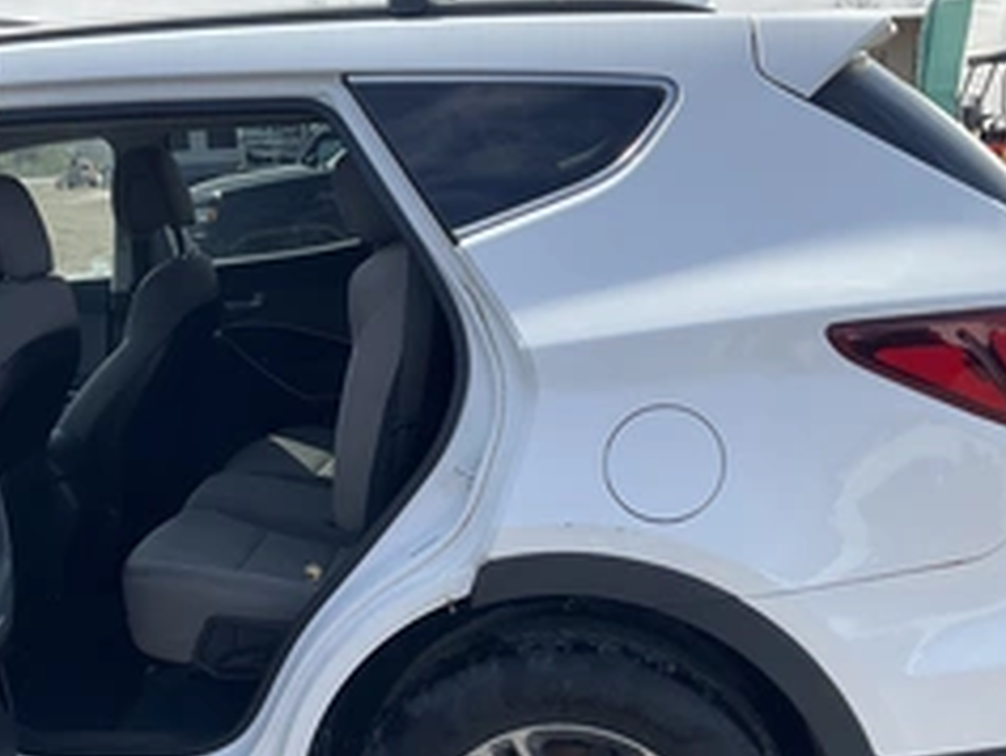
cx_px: 318
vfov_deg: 29.3
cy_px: 552
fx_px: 1425
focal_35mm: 49
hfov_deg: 38.4
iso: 25
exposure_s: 1/912
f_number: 1.8
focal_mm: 3
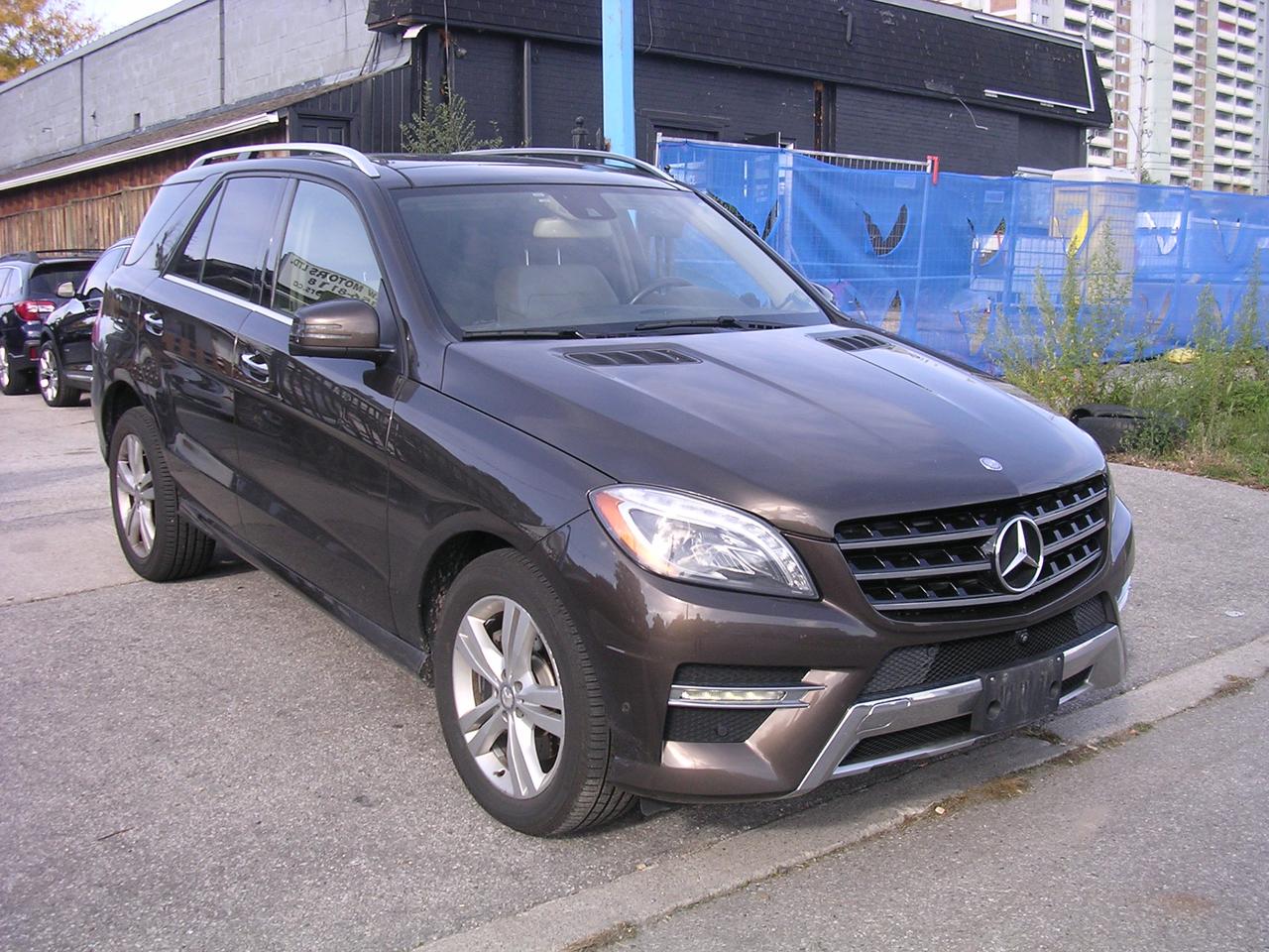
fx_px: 1393
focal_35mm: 38
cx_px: 634
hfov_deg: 49.0
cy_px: 476
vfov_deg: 37.7
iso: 100
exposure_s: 1/317
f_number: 2.8
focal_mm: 5.8
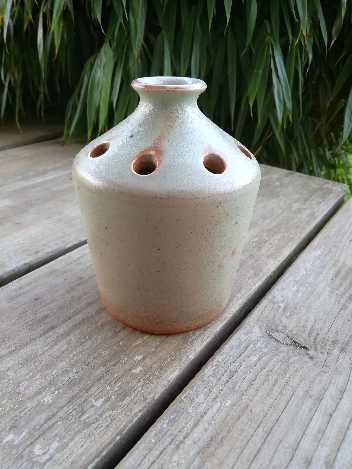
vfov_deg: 67.3
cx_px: 176
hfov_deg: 53.1
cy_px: 234
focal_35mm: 26
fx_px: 353
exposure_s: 1/50
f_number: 2.2
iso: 64
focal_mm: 3.21
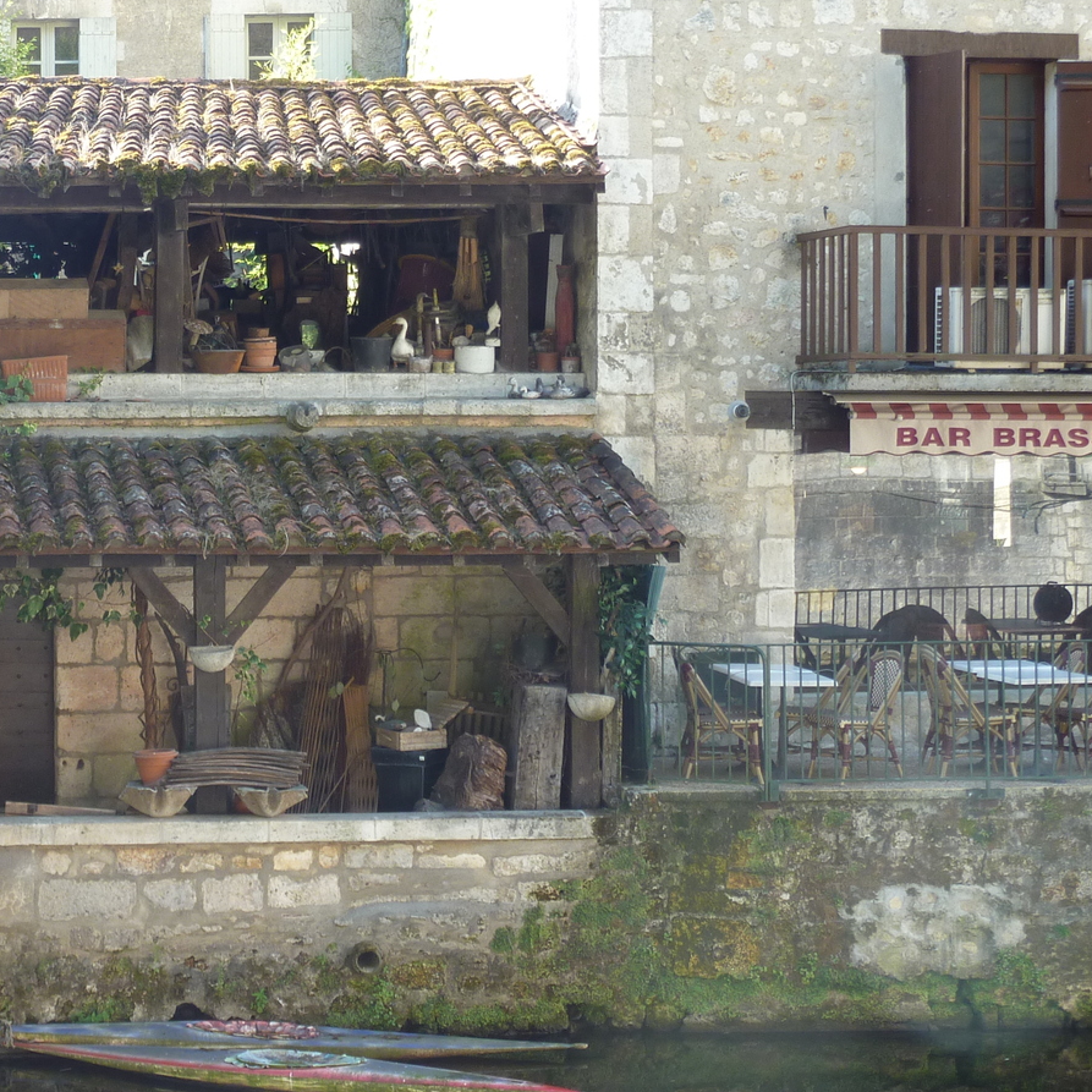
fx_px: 2712
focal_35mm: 76
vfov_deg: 22.7
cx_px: 139
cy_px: 441
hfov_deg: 22.3
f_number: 3.8
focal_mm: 7.9
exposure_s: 1/60
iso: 80
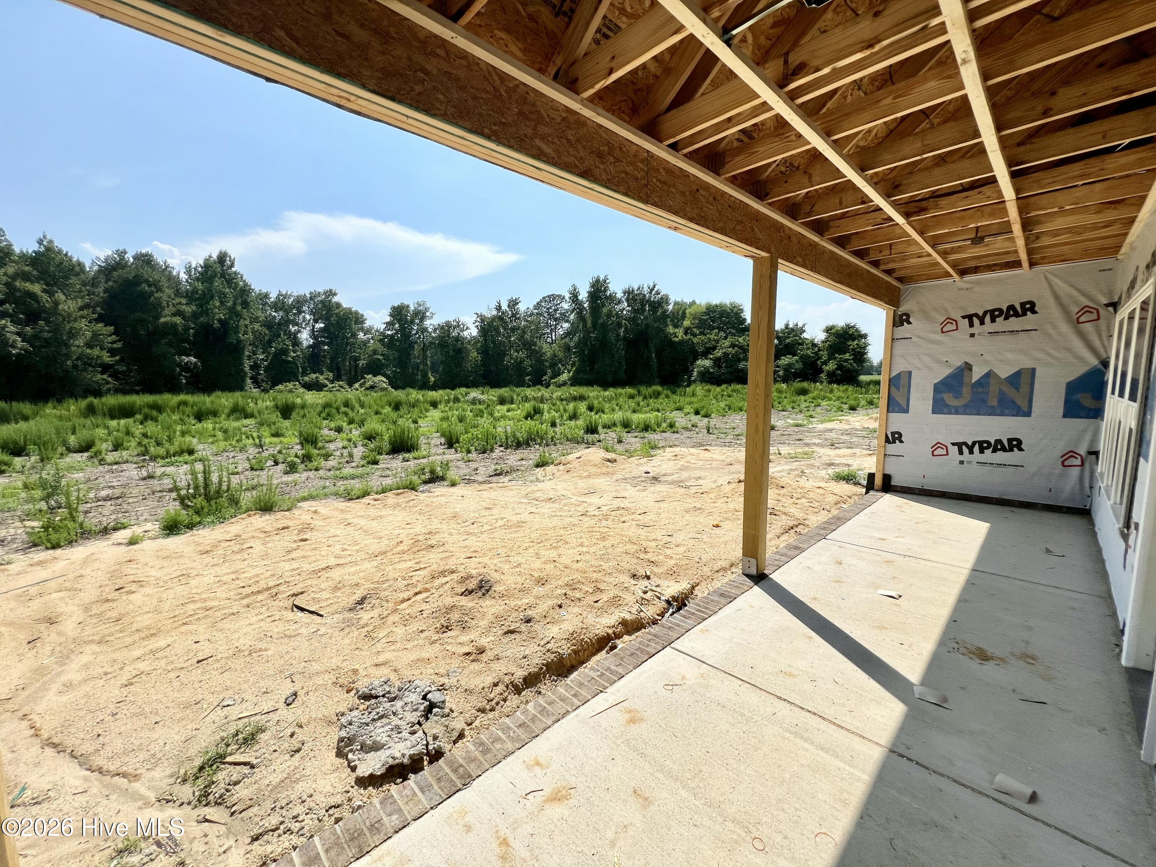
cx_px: 578
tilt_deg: -7.6
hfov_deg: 106.2
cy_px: 434
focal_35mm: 13
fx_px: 434
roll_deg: +1.1
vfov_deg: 89.9
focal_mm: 1.57
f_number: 1.8
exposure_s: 1/2660
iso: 32
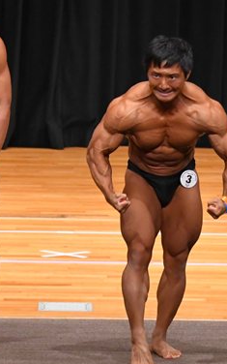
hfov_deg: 2.9
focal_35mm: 456
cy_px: 172
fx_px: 4514
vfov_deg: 4.6
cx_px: 83
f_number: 5.6
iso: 5000
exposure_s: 1/400
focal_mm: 145
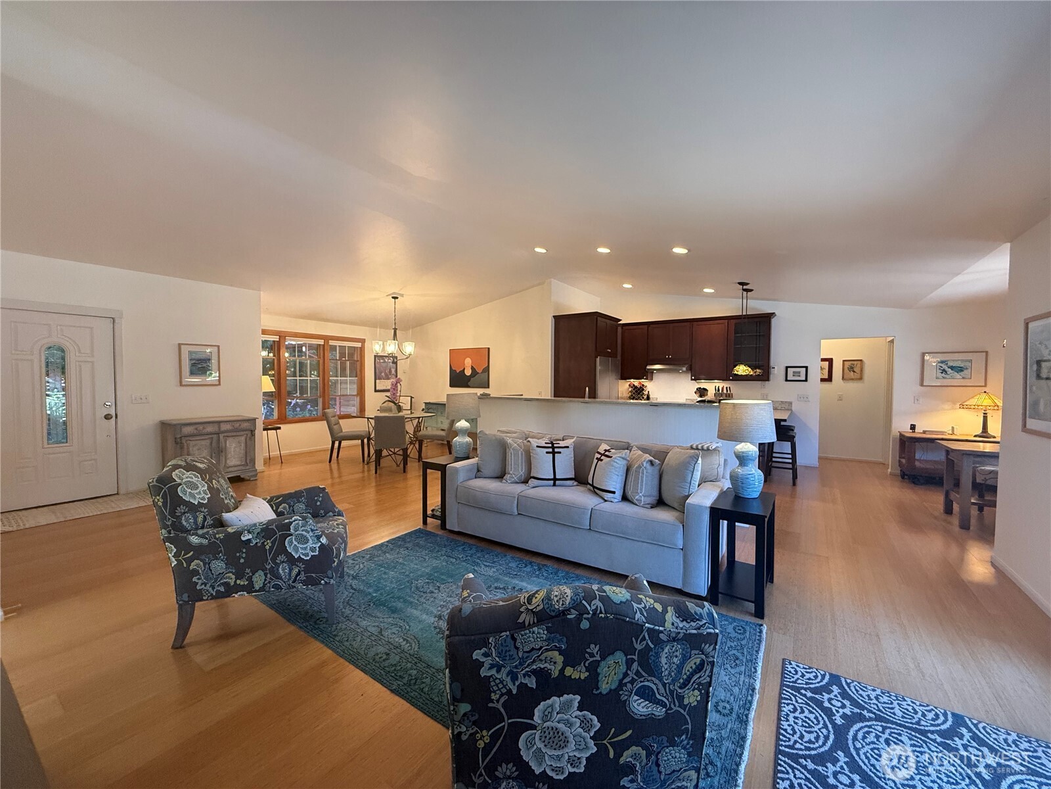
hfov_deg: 102.1
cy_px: 394
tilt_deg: -1.7
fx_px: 425
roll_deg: -0.2
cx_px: 526
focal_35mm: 14
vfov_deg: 85.7
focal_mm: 2.22
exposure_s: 1/120
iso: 500
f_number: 2.2
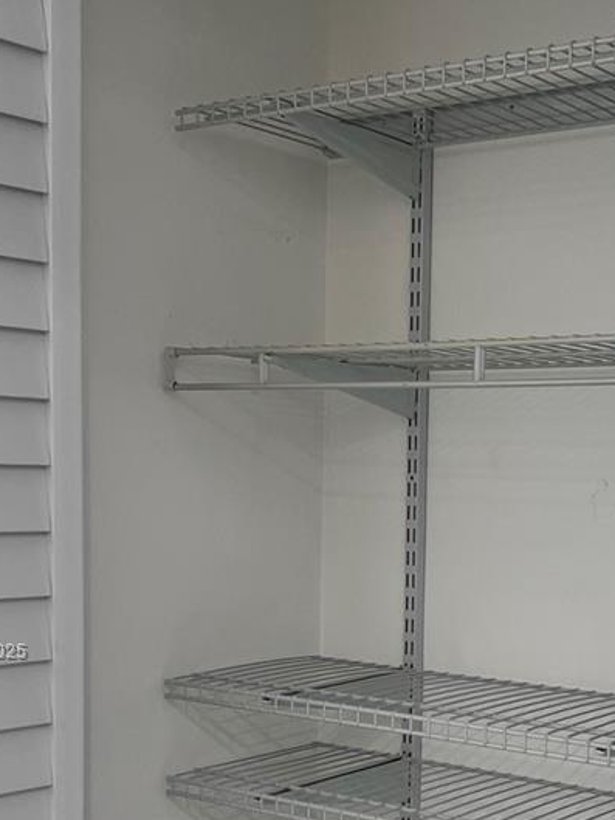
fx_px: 1397
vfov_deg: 31.9
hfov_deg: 24.6
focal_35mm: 59
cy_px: 653
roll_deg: -0.5
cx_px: 440
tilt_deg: -6.9
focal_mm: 5.7
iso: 125
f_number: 1.5
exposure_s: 1/120
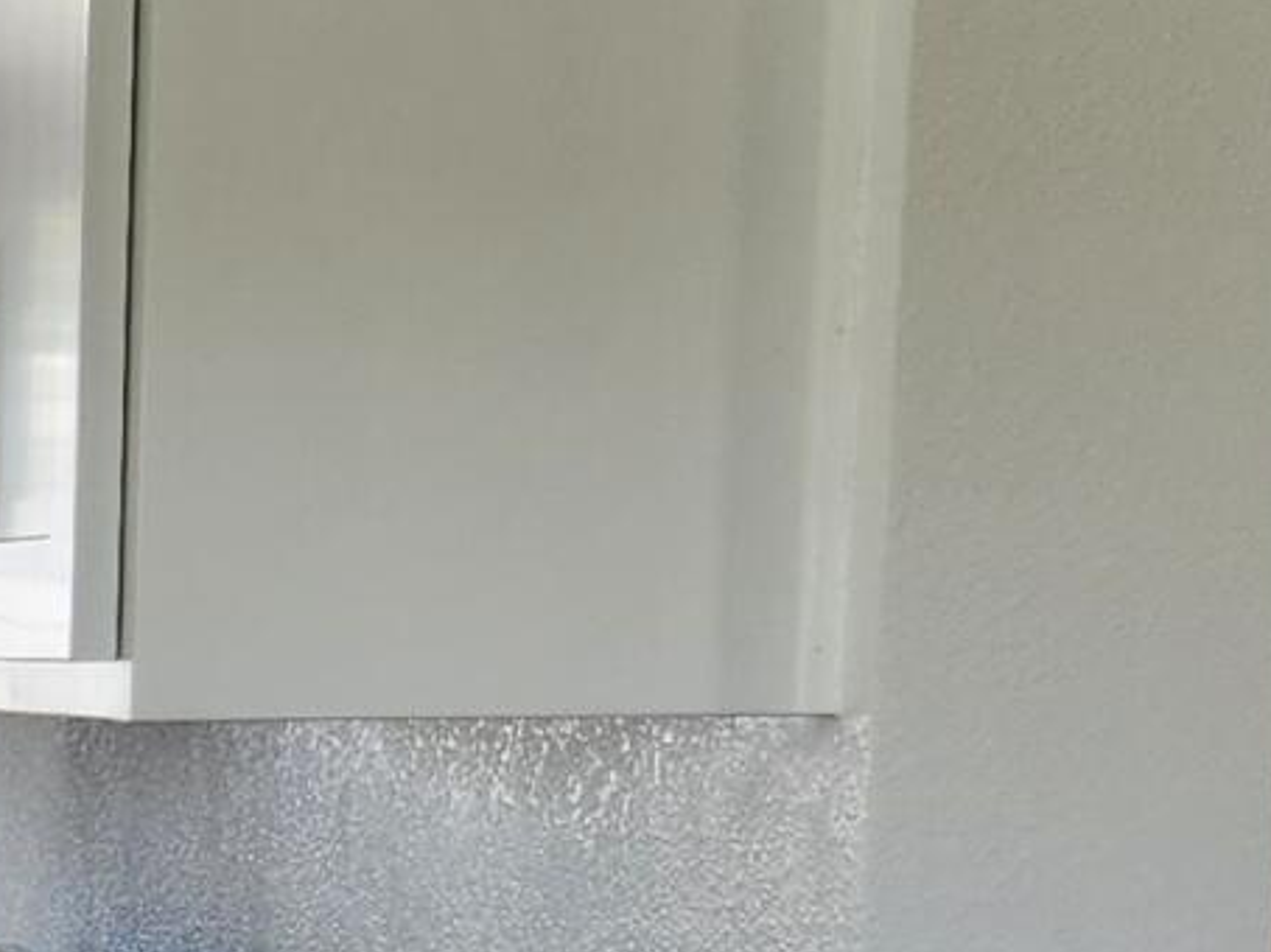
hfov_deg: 11.8
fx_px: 5578
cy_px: 1347
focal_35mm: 152
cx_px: -1170
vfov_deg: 9.5
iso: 80
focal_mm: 5.4
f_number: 1.8
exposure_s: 1/120
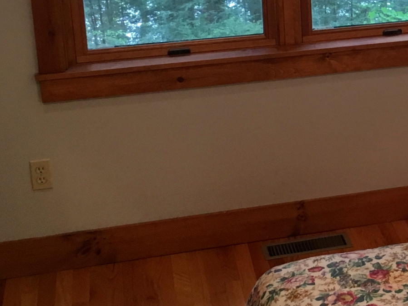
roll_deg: +0.0
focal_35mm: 97
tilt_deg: -17.1
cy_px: 31
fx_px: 1143
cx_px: 493
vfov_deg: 15.1
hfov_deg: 19.1
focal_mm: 4.15
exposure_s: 1/30
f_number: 2.2
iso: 100
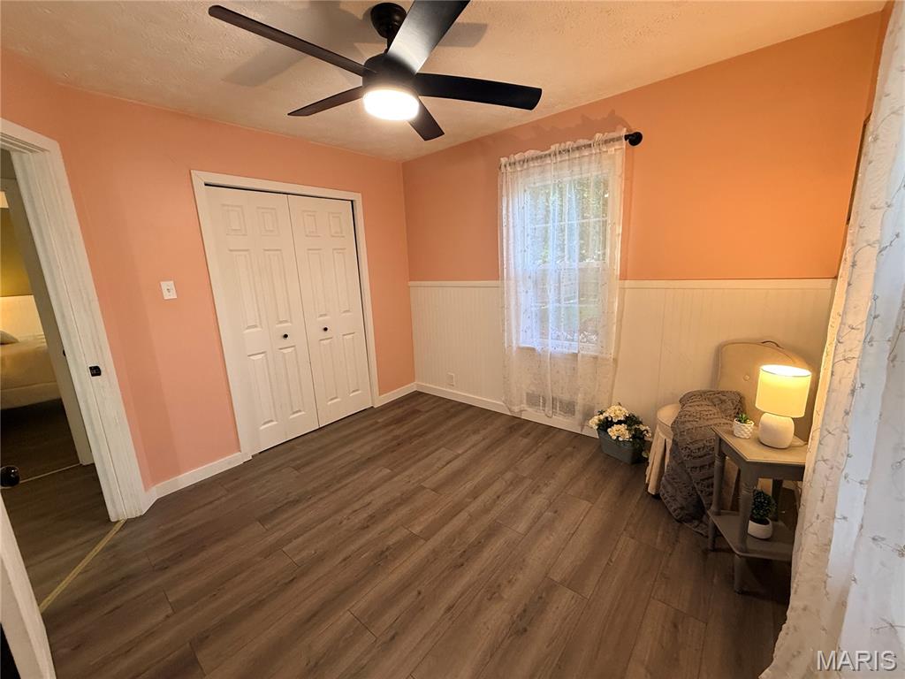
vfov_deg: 85.7
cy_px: 340
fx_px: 366
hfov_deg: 102.1
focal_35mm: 14
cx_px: 452
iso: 200
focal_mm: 2.22
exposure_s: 1/60
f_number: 2.2
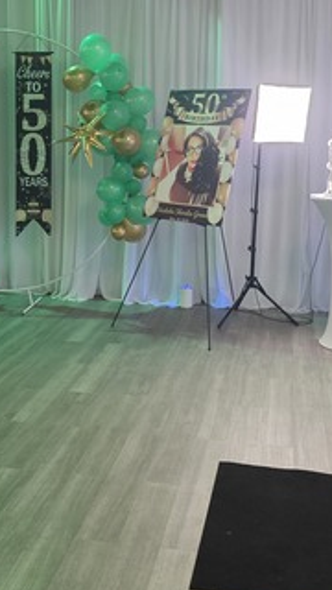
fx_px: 736
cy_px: 203
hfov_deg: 25.4
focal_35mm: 47
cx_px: 144
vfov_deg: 43.2
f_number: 1.7
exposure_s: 1/60
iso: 320
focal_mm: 6.25
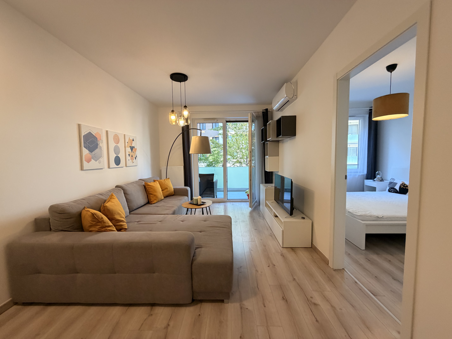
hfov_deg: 102.1
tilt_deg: -3.4
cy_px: 170
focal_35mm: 14
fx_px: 183
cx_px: 226
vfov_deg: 85.7
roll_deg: +0.7
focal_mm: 2.22
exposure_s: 1/100
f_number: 2.2
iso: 250
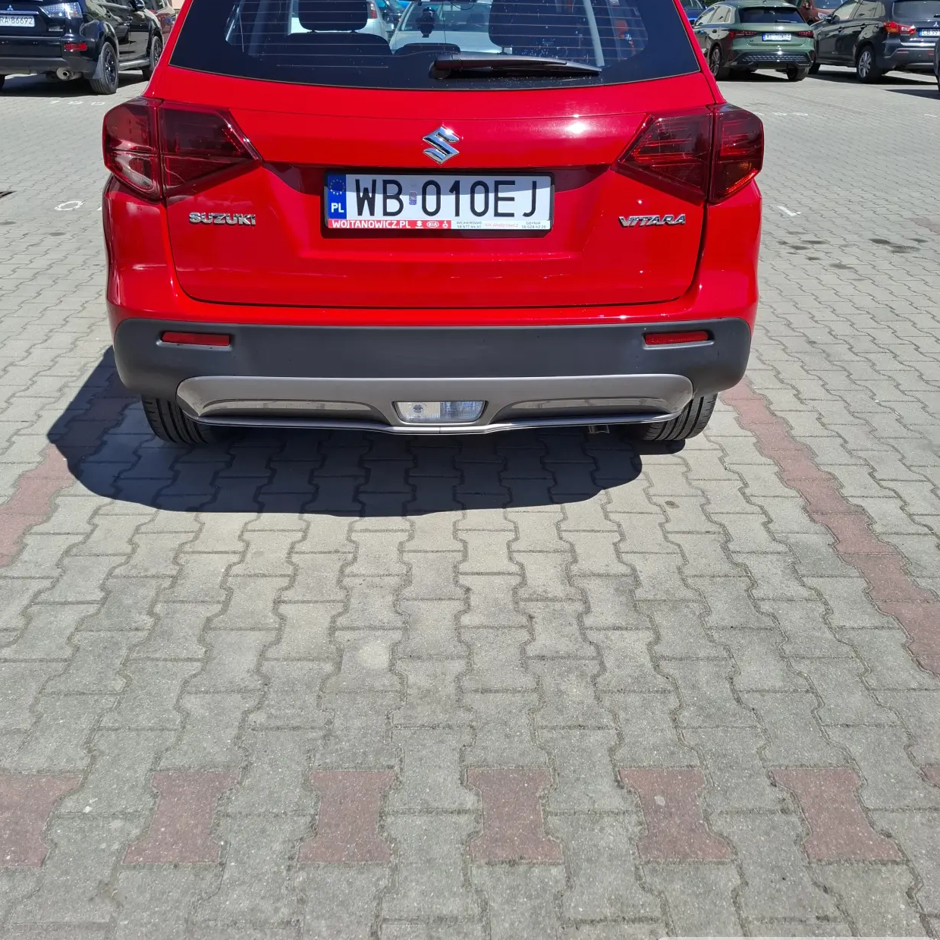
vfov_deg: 56.5
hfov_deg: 57.3
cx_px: 464
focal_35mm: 28
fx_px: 860
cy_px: 343
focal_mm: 5.54
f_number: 1.8
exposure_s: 1/2028
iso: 50
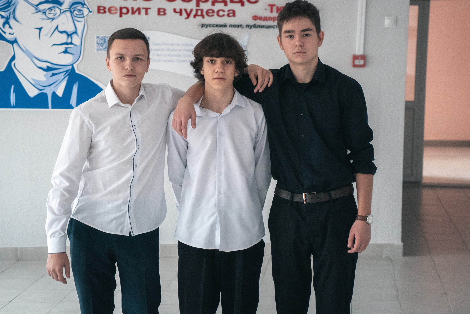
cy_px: 136
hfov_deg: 24.5
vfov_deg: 16.5
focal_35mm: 83
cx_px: 238
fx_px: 1084
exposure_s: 1/400
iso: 6400
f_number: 4.5
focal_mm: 70
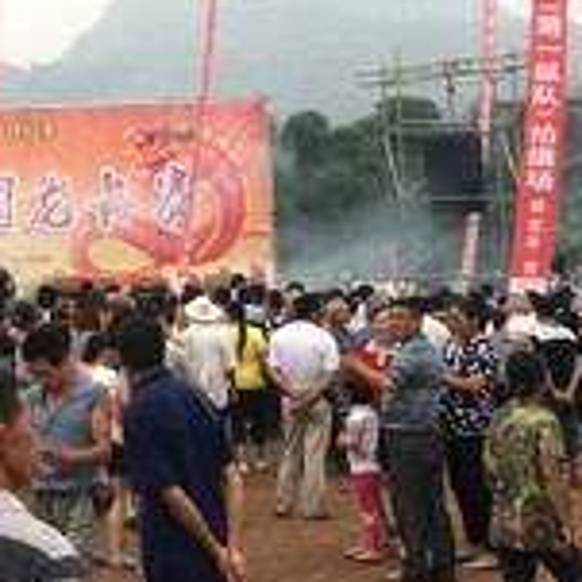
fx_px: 1674
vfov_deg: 19.5
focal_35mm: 88
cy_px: 96
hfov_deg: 18.8
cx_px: -85
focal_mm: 4.12
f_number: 2.2
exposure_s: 1/604
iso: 32
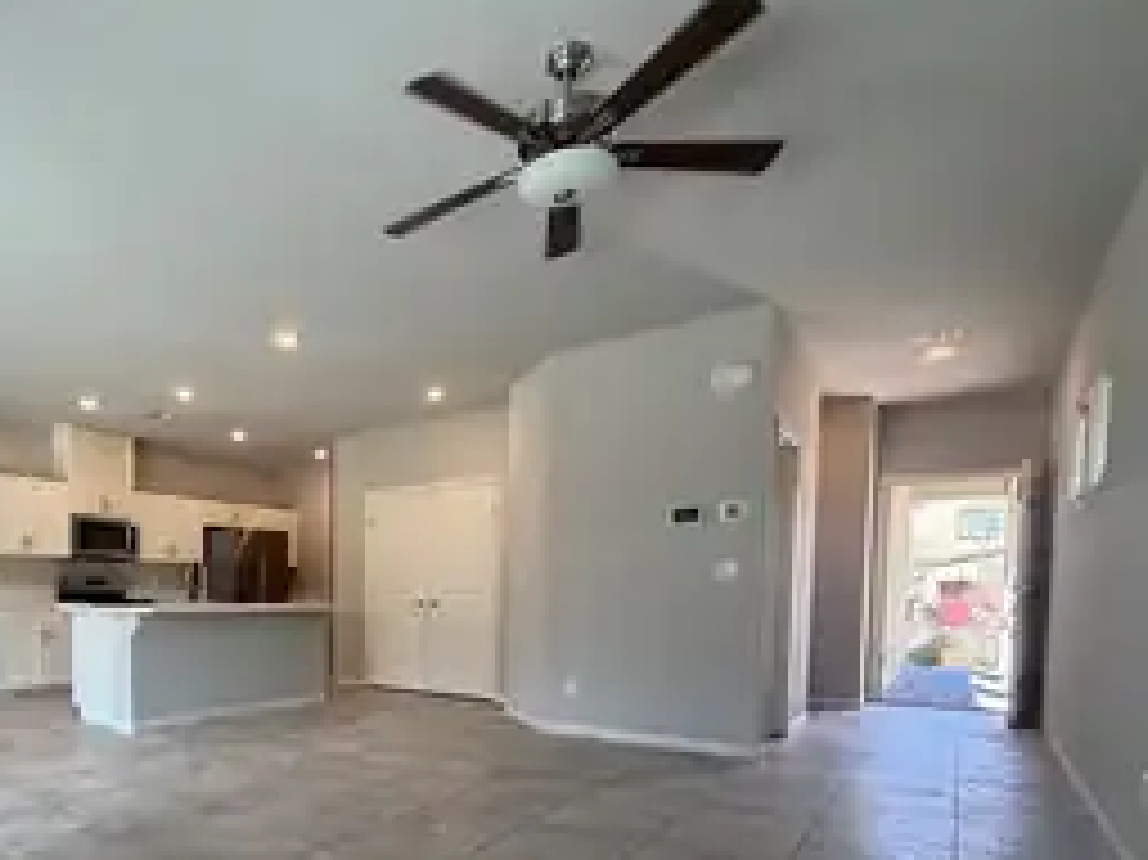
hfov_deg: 71.1
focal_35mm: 22
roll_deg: -0.2
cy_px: 630
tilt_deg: -2.8
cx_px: 284
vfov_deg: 58.3
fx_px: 729
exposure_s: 1/120
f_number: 2.2
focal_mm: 2.22
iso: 125
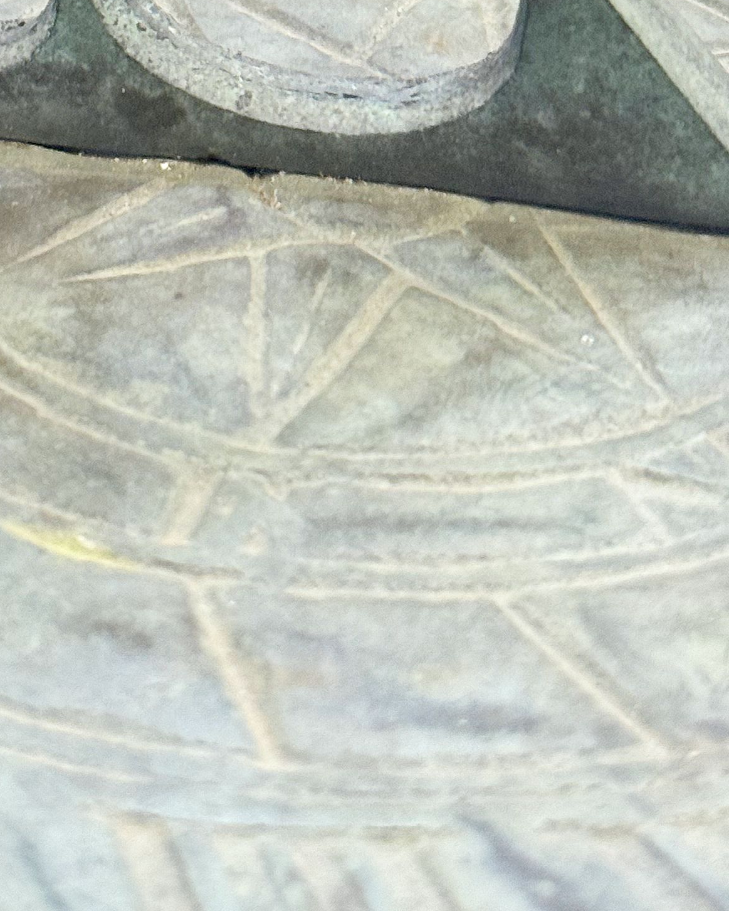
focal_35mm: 130
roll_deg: +2.0
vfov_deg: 14.3
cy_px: -197
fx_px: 3505
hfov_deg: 11.8
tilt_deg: -25.5
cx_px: 172
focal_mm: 6.76
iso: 250
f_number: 1.78
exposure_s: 1/40
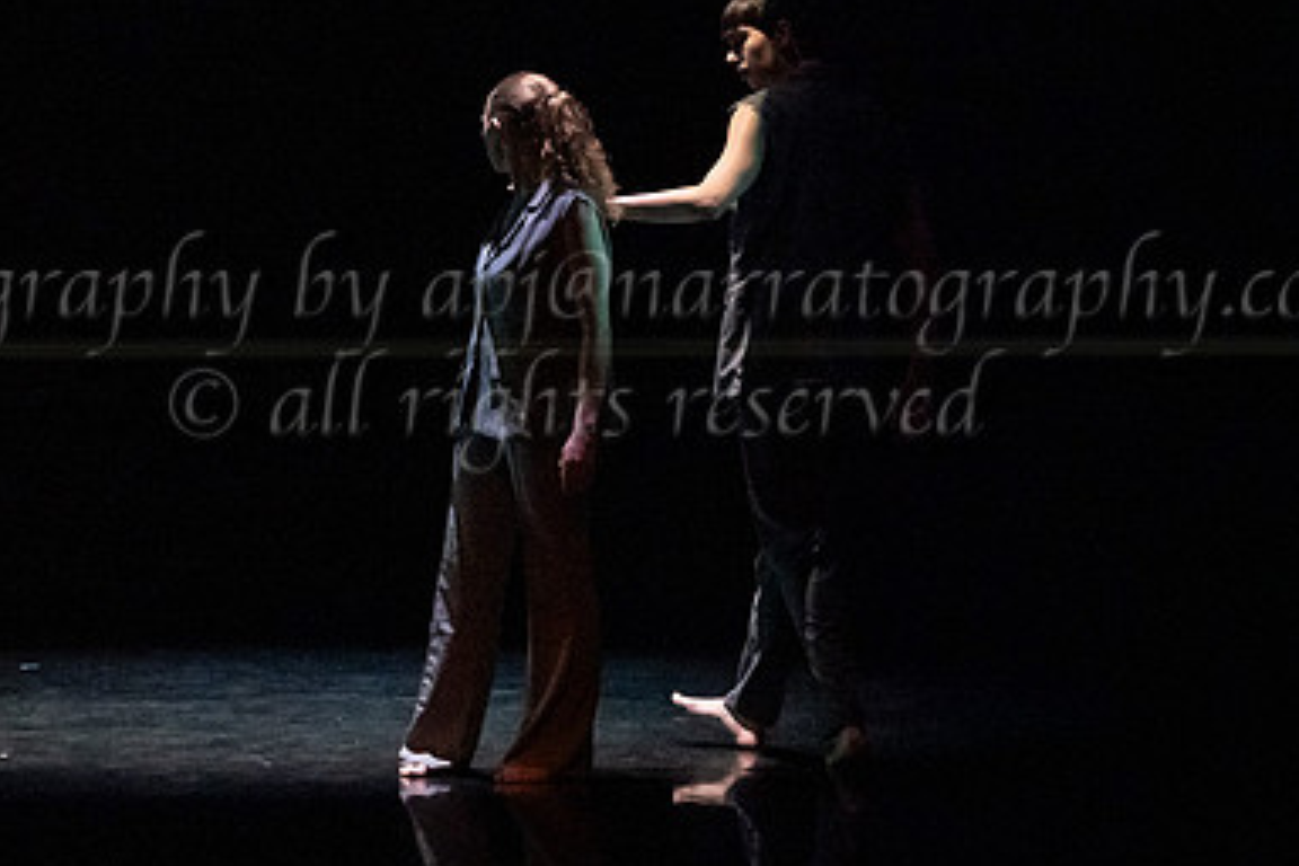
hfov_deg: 15.5
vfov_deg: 10.4
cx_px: 452
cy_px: 257
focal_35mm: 132
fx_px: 4763
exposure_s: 1/400
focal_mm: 75
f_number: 4
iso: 6400
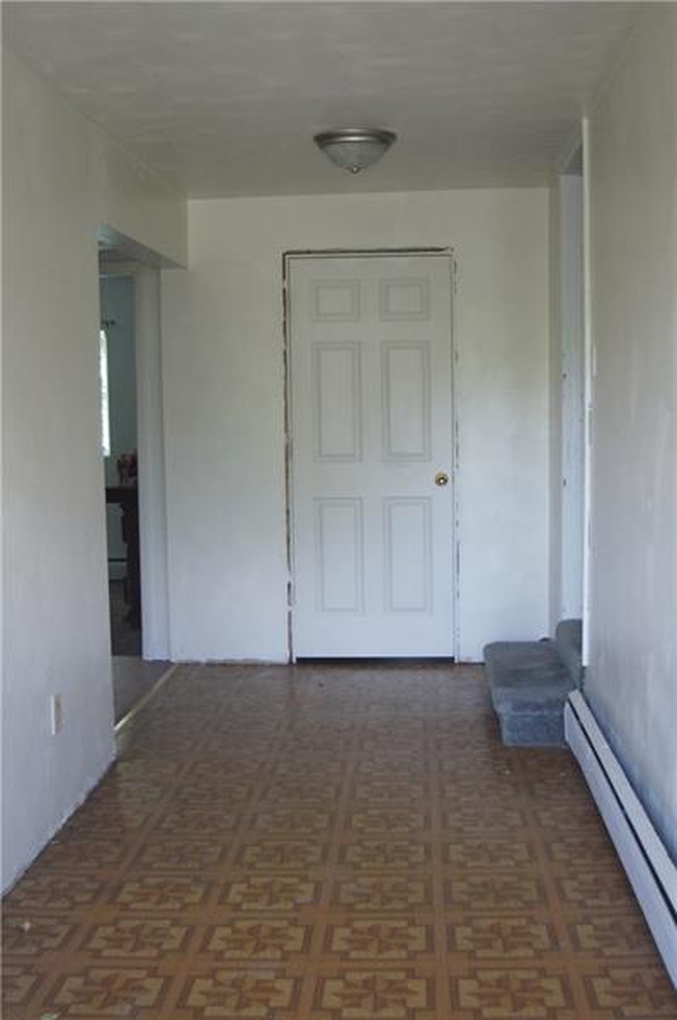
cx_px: 338
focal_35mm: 42
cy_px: 510
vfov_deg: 46.5
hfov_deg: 31.8
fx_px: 1189
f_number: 3.5
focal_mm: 28
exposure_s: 1/160
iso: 1600
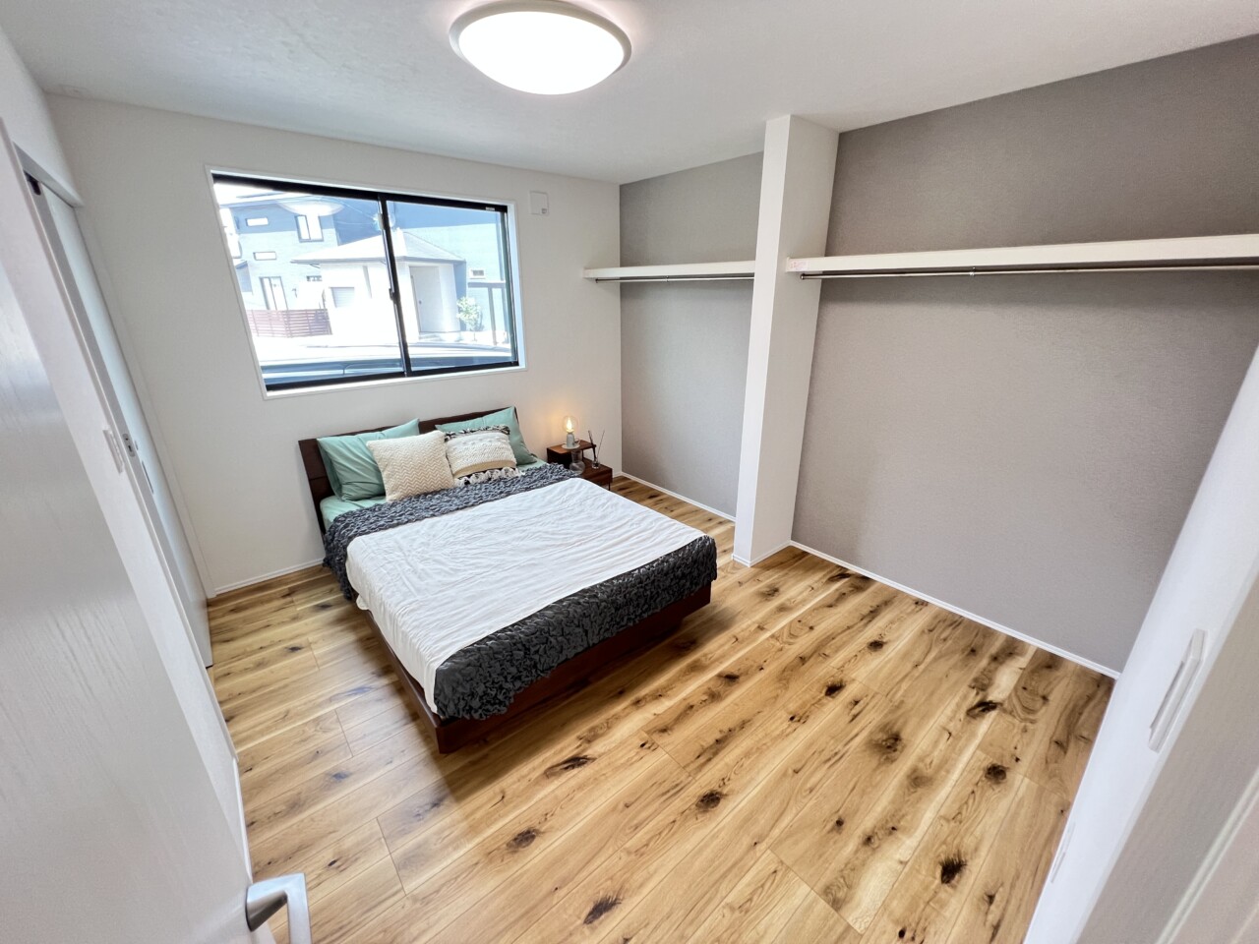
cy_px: 472
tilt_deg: -20.3
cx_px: 630
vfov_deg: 89.9
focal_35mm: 13
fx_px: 473
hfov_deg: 106.2
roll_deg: +0.5
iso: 200
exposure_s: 1/60
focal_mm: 1.57
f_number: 1.8
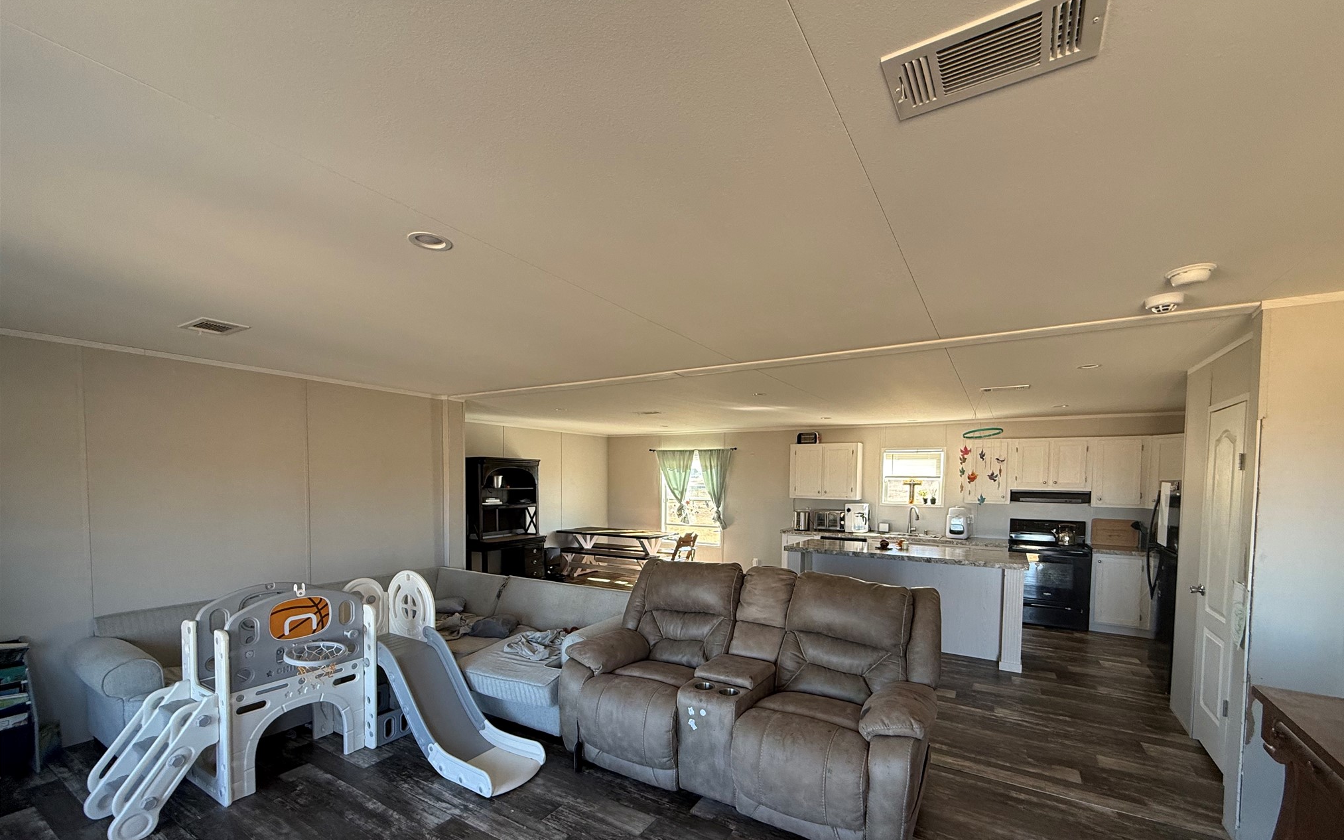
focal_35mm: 15
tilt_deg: -2.6
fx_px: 549
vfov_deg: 74.0
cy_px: 503
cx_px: 679
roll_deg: -0.1
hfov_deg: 101.5
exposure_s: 1/99
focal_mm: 2.22
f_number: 2.2
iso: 160
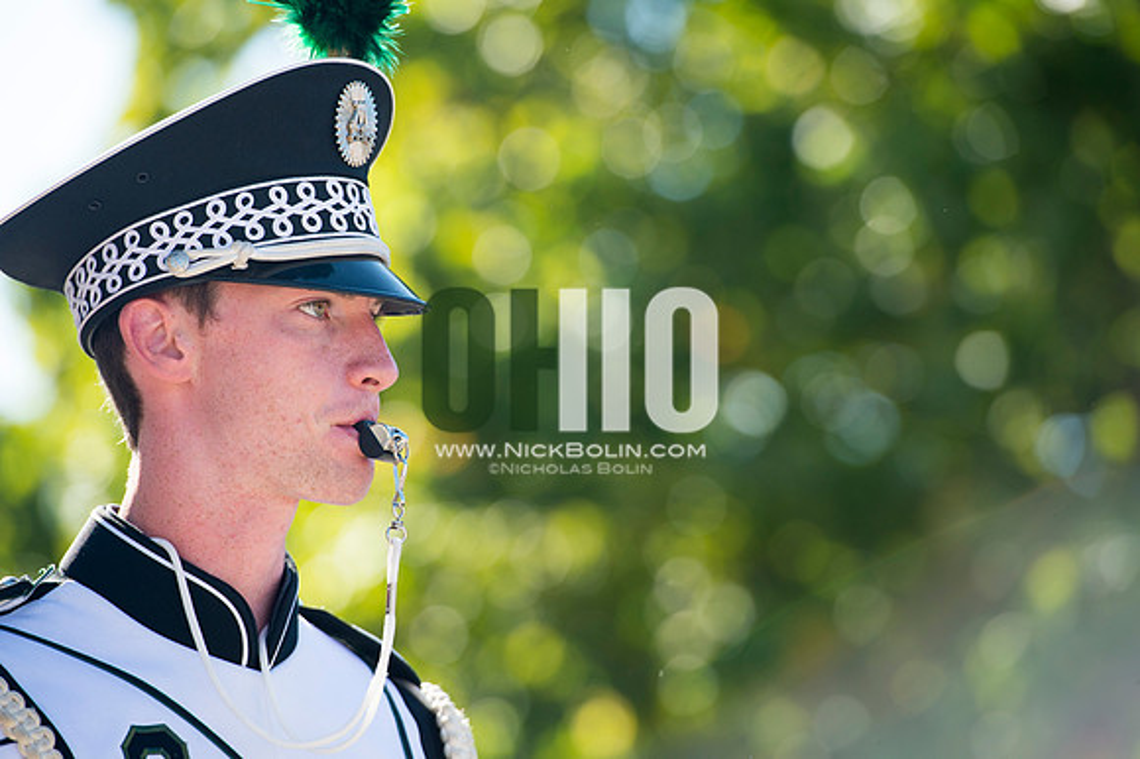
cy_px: 380
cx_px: 570
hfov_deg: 10.3
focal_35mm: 200
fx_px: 6329
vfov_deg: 6.9
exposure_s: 1/1000
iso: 200
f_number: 4.5
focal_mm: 200
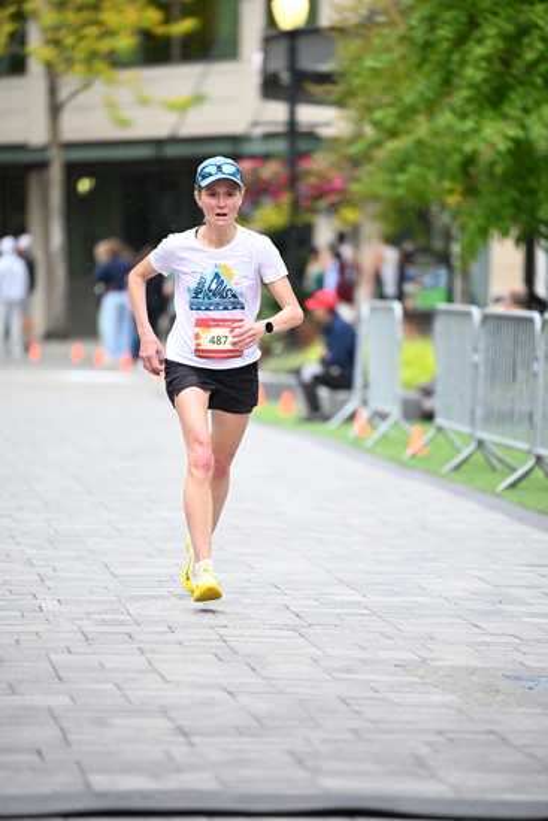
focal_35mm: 200
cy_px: 410
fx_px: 4563
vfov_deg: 10.3
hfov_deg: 6.9
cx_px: 274
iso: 1250
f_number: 2.8
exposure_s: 1/1250
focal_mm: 200
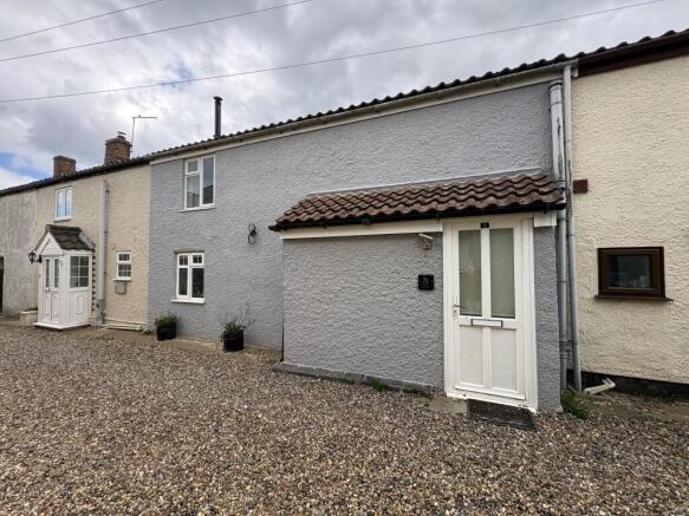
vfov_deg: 85.7
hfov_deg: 102.1
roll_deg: +0.7
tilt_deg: +2.3
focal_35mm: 14
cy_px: 258
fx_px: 279
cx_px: 344
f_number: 2.2
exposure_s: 1/306
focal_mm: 2.22
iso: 40
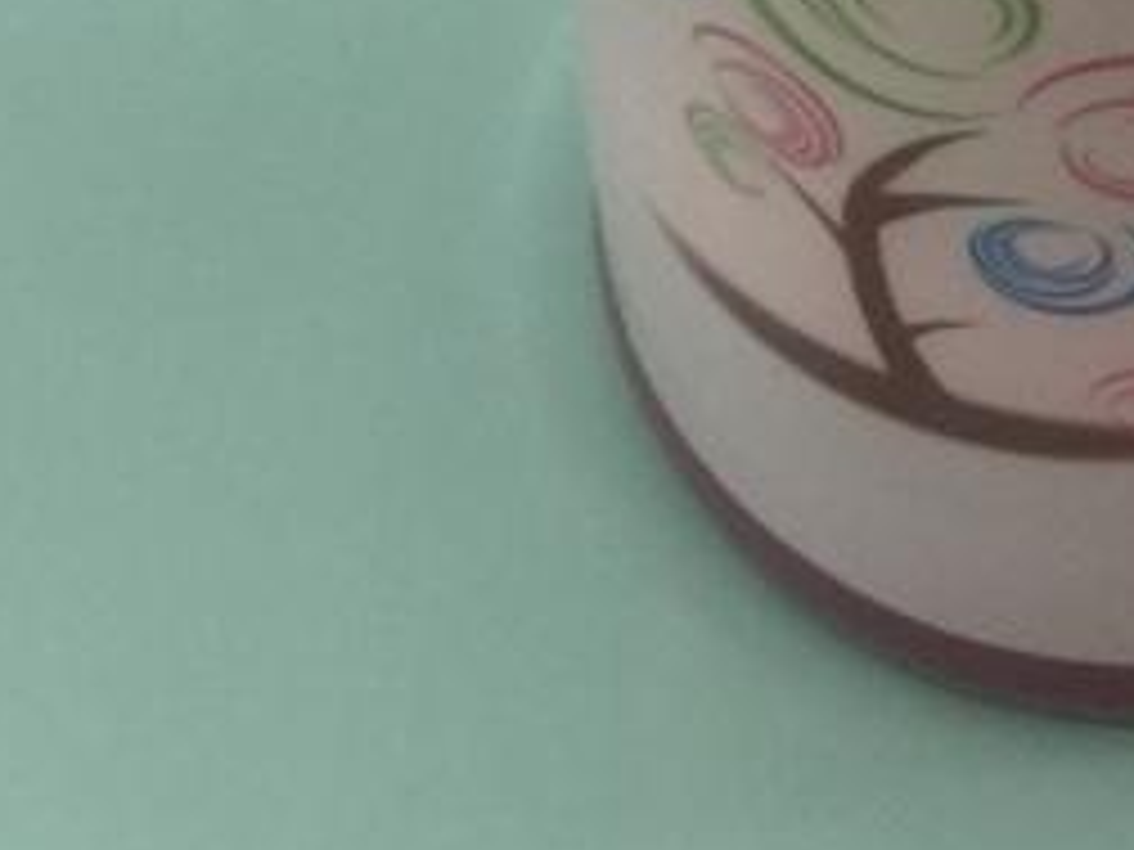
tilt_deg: -40.9
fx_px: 3866
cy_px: -1039
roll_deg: -0.7
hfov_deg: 15.7
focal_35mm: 118
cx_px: 1557
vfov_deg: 11.0
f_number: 2.2
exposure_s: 1/33
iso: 64
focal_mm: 4.15
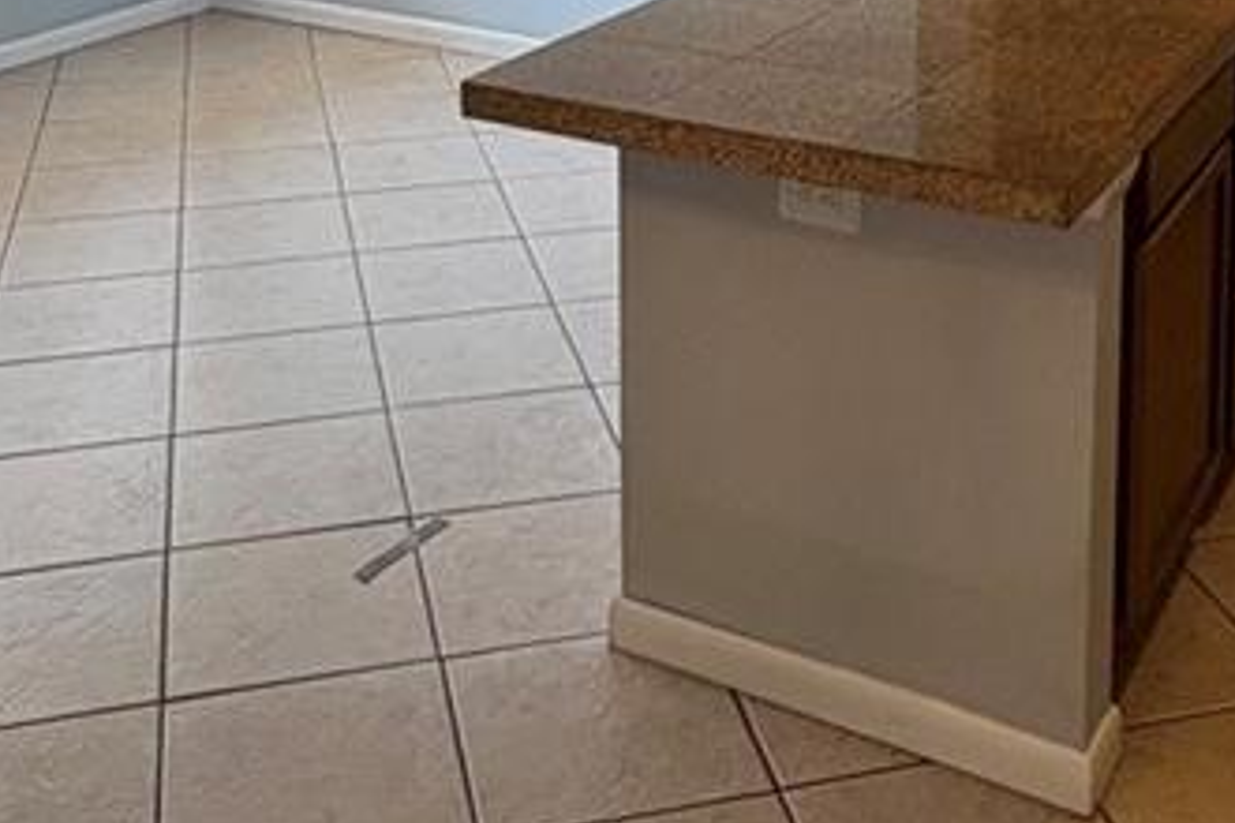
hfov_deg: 37.5
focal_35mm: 53
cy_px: -269
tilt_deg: -4.8
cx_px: 689
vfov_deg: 22.6
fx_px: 1818
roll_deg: +0.9
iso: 160
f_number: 2.2
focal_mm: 2.22
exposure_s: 1/120
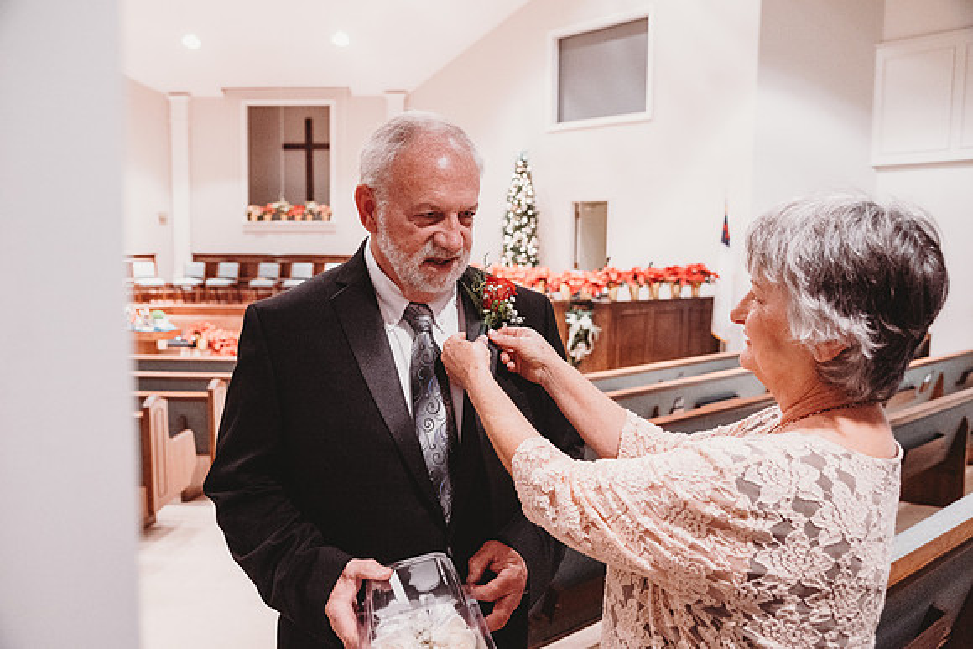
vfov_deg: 43.6
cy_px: 324
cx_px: 486
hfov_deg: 61.9
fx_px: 811
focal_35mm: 30
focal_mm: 30
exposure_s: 1/125
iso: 5000
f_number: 4
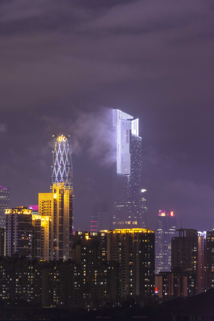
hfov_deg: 7.9
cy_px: 160
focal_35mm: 174
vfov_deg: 11.8
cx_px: 107
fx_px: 1551
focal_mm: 116
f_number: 4.5
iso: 1600
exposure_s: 1/15
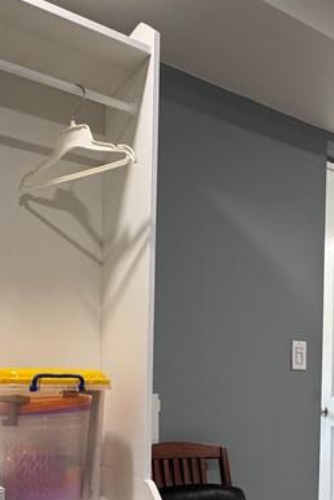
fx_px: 556
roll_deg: -2.1
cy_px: 395
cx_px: 317
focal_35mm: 40
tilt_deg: -1.0
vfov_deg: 46.1
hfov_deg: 31.4
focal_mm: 2.22
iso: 200
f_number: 2.2
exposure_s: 1/60
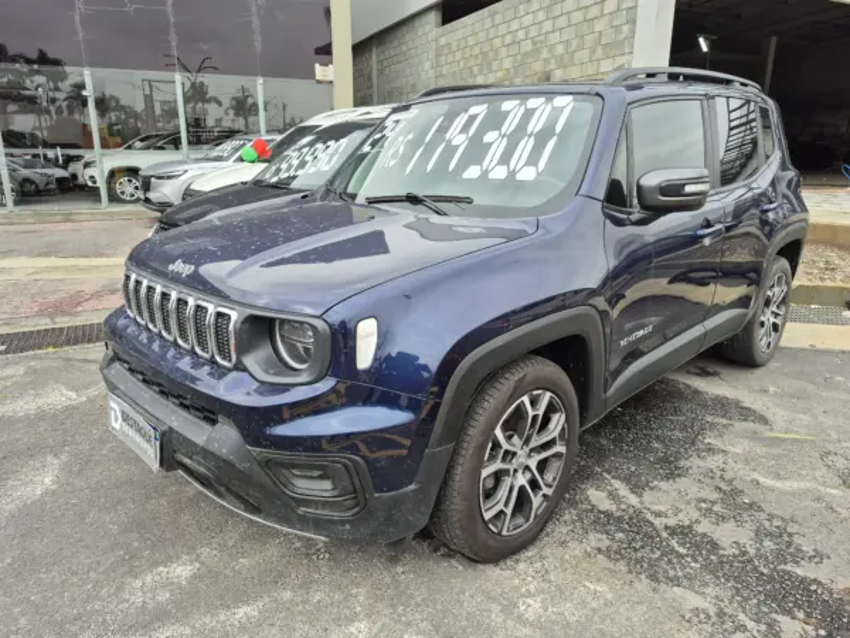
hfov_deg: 73.9
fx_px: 565
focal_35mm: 23
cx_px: 425
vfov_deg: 58.9
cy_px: 319
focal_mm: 5.4
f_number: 1.8
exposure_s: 1/510
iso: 25
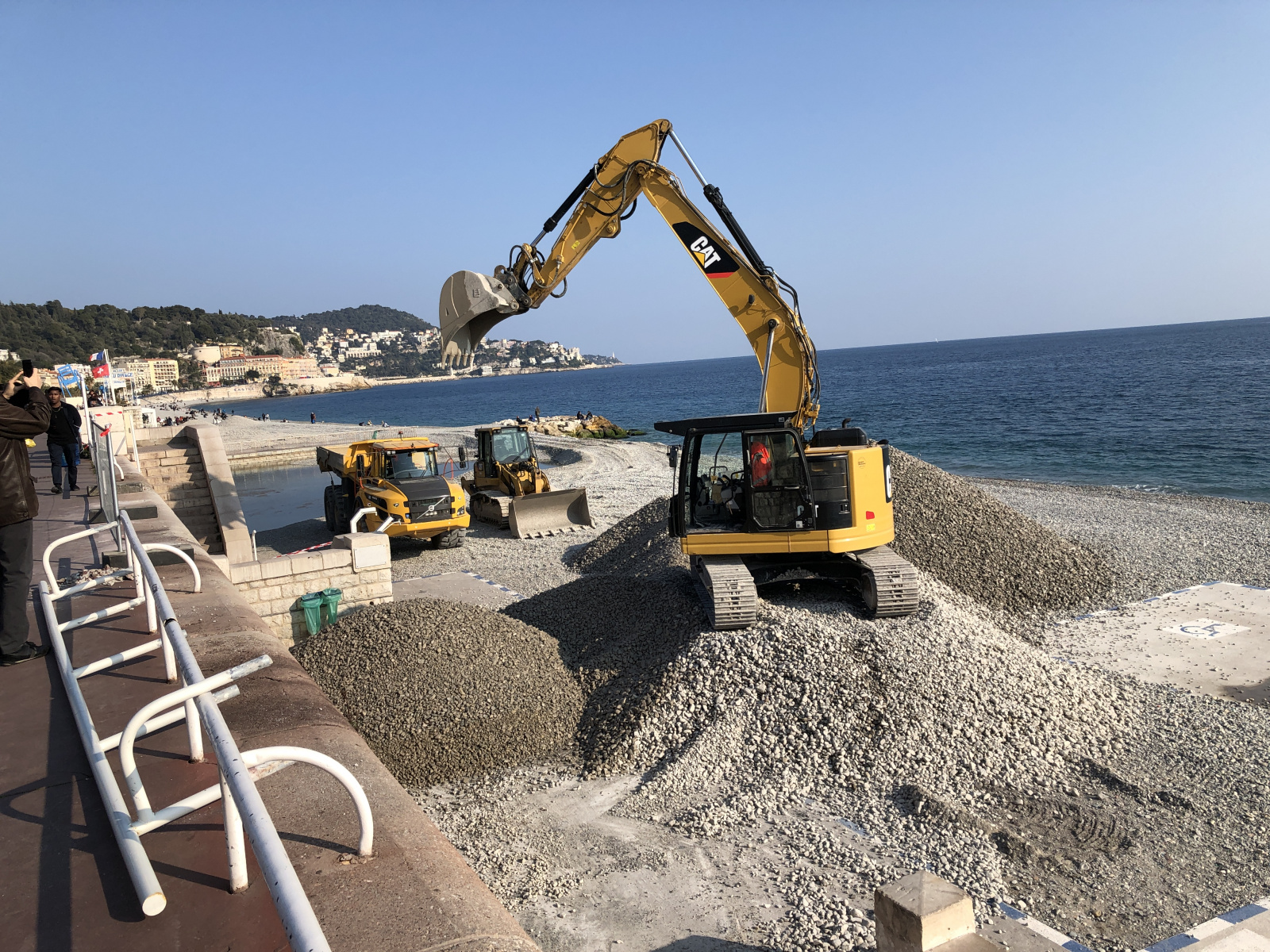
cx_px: 635
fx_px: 1027
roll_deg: +3.8
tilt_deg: -5.0
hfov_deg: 63.4
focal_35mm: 28
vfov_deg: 49.7
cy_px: 476
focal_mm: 3.99
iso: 20
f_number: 1.8
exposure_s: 1/2088
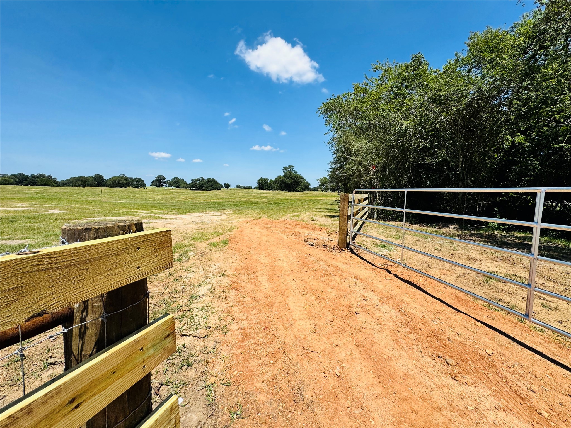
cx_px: 286
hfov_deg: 102.1
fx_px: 231
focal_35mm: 14
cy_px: 214
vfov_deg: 85.7
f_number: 2.2
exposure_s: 1/2342
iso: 40
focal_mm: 2.22
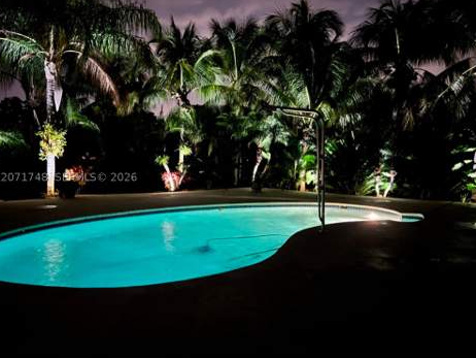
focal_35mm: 27
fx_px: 371
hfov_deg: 65.3
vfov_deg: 51.4
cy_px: 176
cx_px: 232
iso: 1250
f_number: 1.5
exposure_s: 1/5
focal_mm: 5.7
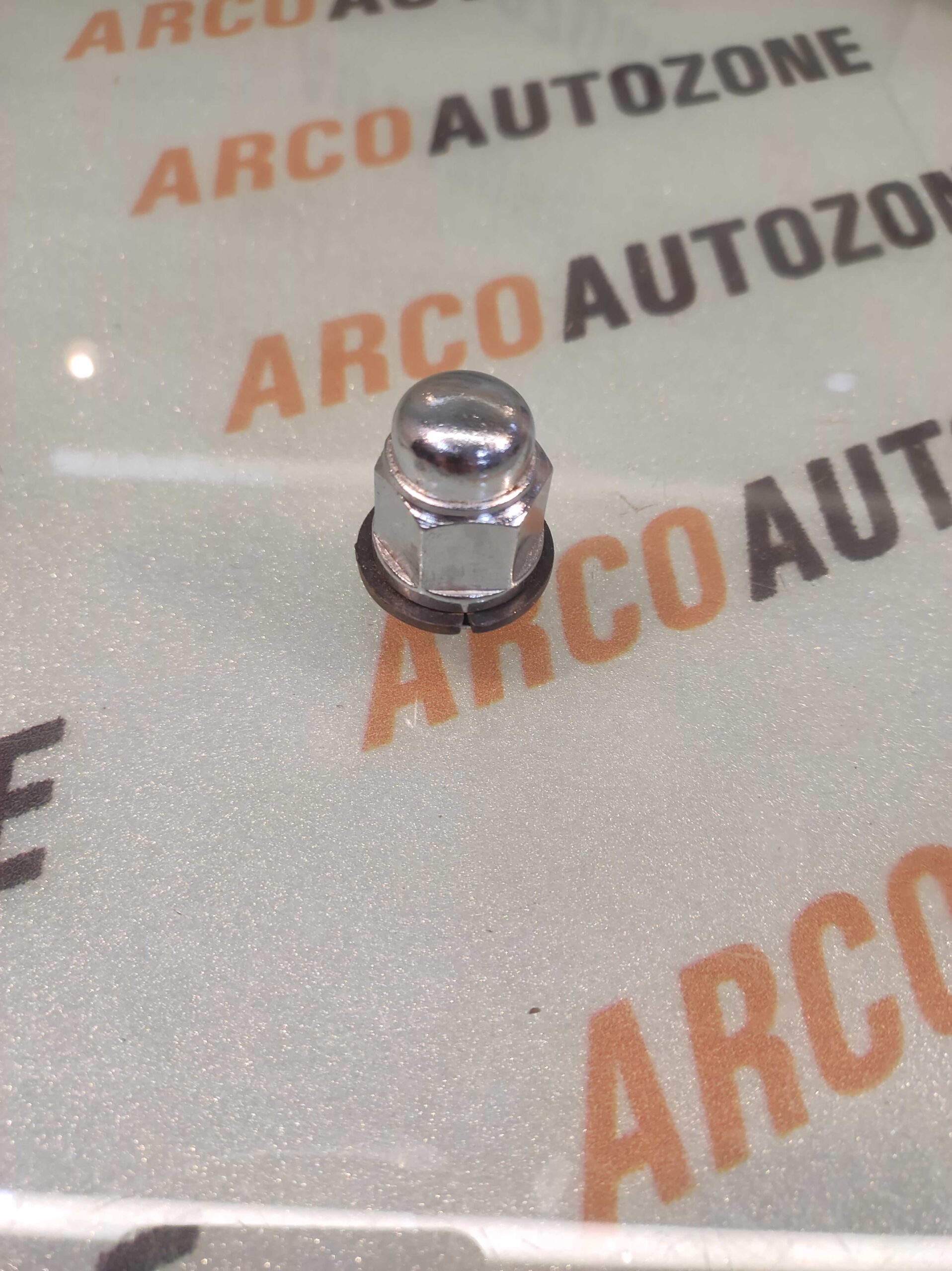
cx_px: 476
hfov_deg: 74.7
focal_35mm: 17
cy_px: 636
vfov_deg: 91.1
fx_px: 624
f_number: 1.79
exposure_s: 1/33
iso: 115
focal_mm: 4.74
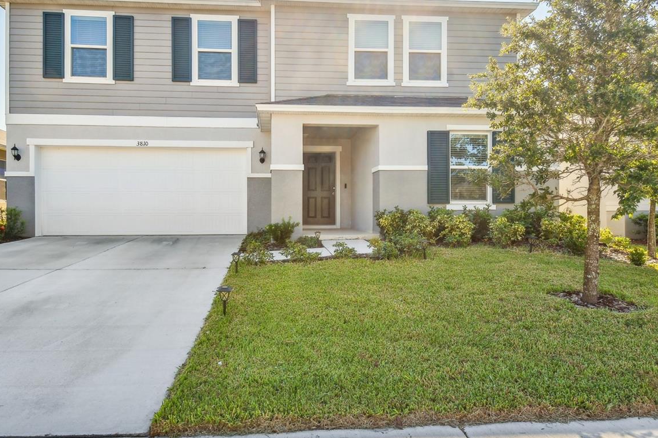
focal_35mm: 21
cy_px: 214
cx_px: 302
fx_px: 384
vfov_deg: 59.4
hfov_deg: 81.1
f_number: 8
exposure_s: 1/500
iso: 100
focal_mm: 10
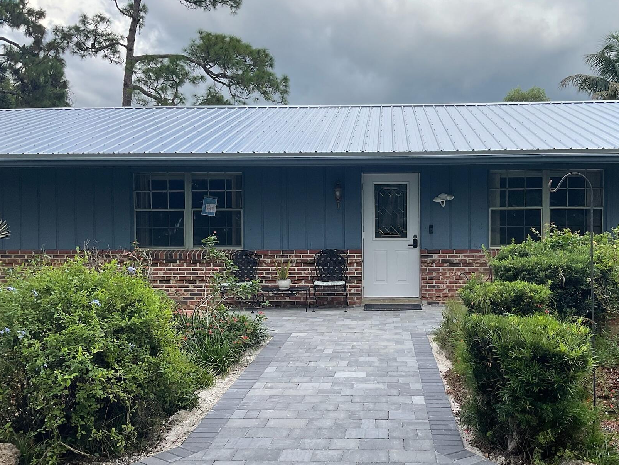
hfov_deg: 49.9
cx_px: 362
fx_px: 662
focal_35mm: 37
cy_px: 261
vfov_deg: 38.6
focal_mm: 3
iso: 16
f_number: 1.8
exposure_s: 1/348
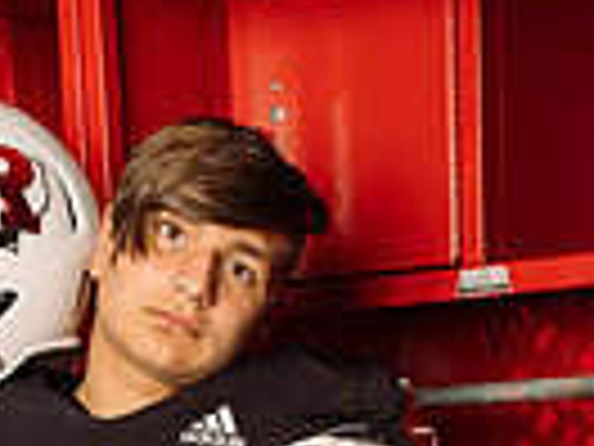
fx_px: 2248
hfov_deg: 15.0
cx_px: 153
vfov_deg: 10.1
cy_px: 996
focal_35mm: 131
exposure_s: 1/250
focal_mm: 40
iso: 250
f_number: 6.3
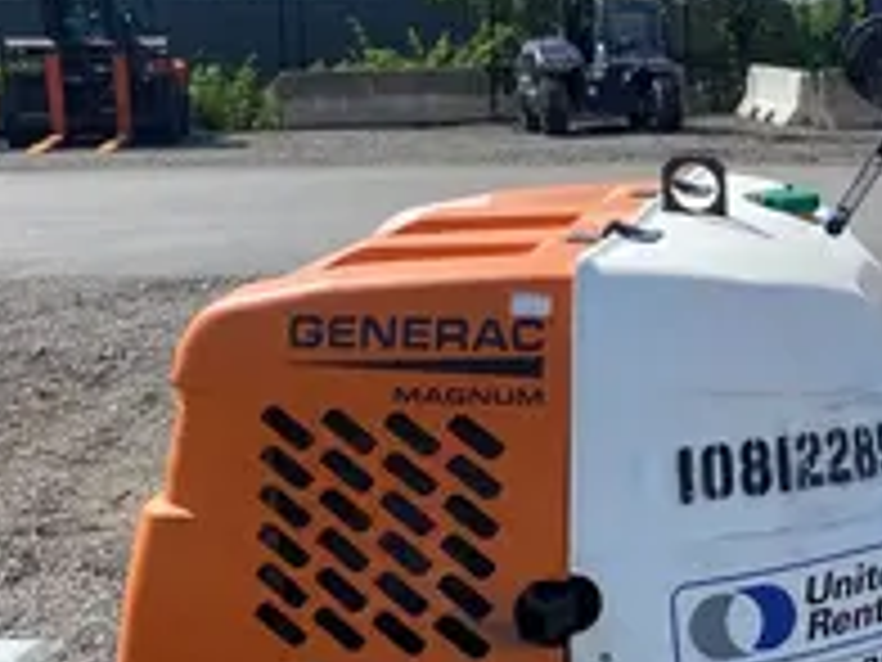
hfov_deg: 24.7
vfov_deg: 20.2
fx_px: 1860
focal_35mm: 73
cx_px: 994
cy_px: 340
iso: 32
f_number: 1.8
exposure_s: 1/2755
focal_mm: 4.25
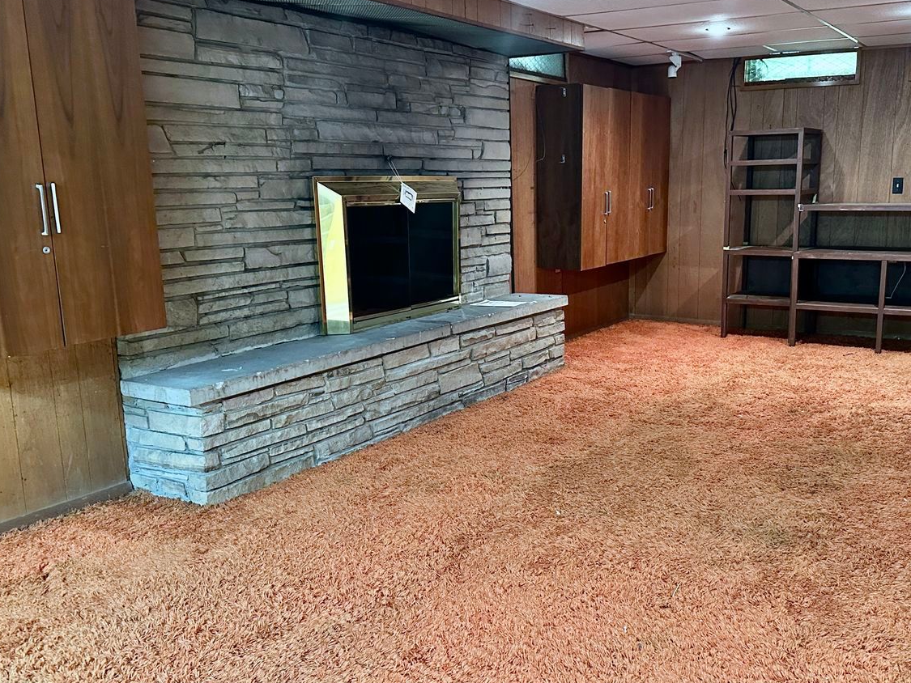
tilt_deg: -12.0
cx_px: 560
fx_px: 842
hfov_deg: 56.2
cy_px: 352
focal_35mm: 32
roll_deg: +1.7
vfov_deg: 44.2
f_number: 1.78
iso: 640
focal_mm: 6.86
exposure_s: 1/40
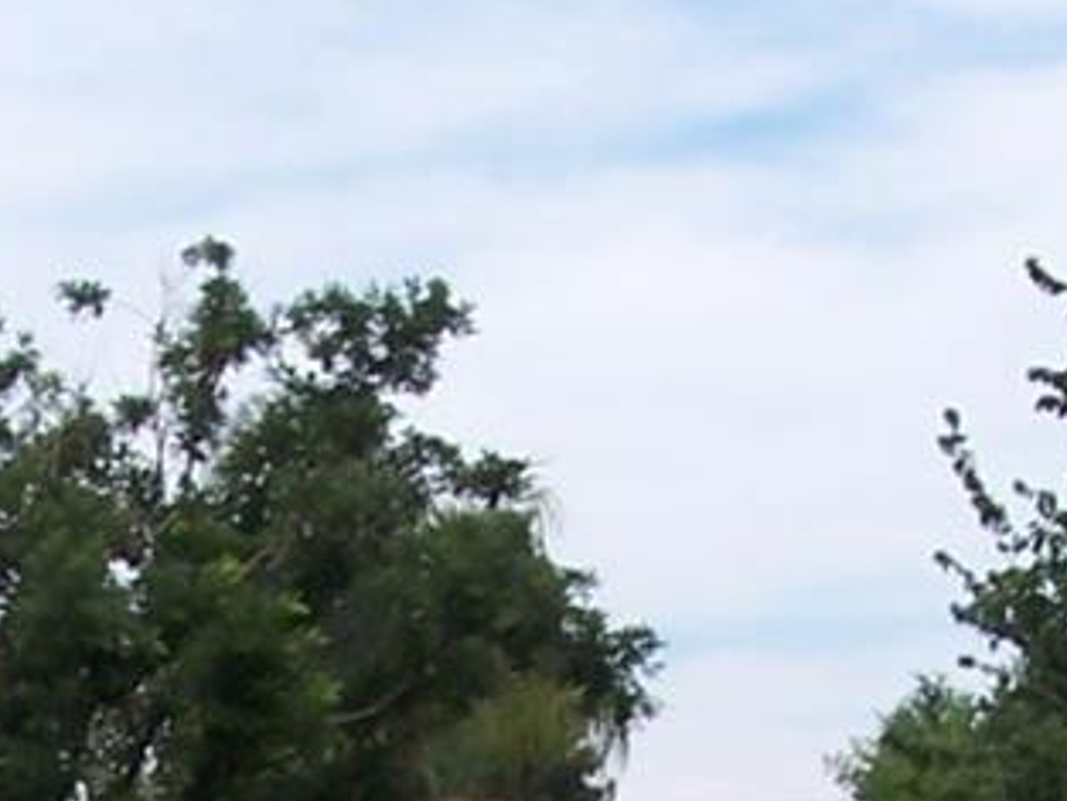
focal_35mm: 182
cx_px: 341
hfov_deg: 10.8
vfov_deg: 7.9
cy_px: 1357
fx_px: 5612
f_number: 4
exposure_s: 1/640
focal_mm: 6.3
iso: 80
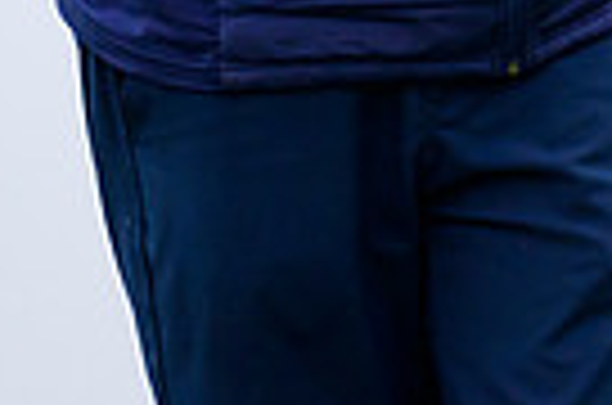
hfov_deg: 1.7
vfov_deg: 1.1
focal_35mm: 1192
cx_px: 877
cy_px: -512
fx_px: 20217
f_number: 5.6
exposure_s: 1/1600
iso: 2000
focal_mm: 260
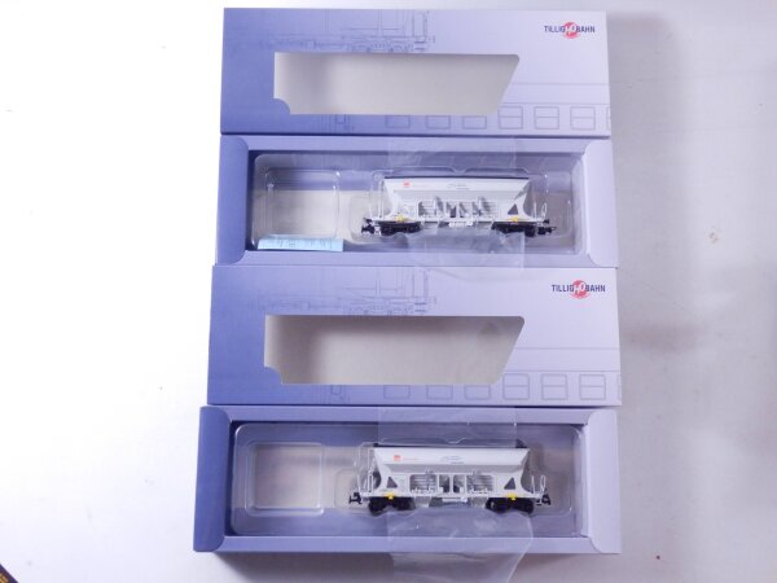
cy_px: 292
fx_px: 831
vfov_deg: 38.7
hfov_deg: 50.1
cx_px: 388
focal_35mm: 37
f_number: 3.6
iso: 500
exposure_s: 1/160
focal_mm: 6.6
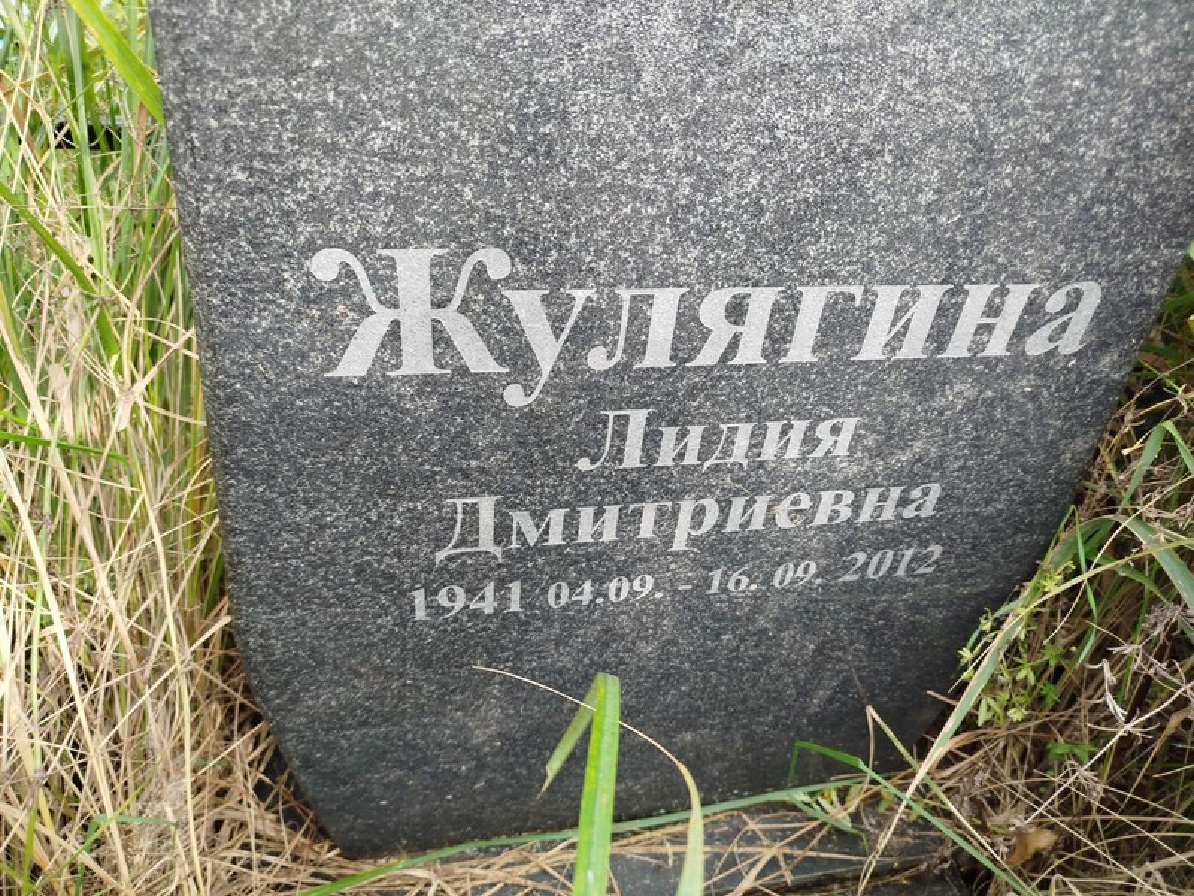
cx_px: 597
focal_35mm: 24
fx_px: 828
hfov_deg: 71.6
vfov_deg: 56.8
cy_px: 448
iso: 80
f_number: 1.7
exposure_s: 1/100
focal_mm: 5.31
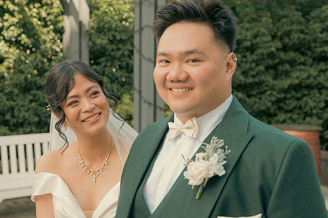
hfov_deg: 32.4
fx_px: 565
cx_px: 147
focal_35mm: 62
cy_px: 115
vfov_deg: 21.9
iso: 125
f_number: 3.5
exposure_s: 1/160
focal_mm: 37
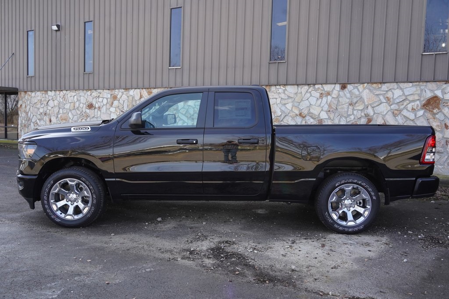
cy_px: 150
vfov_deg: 42.3
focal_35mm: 31
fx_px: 387
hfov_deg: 60.3
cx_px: 224
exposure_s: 1/1250
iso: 1250
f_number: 5.6
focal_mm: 31
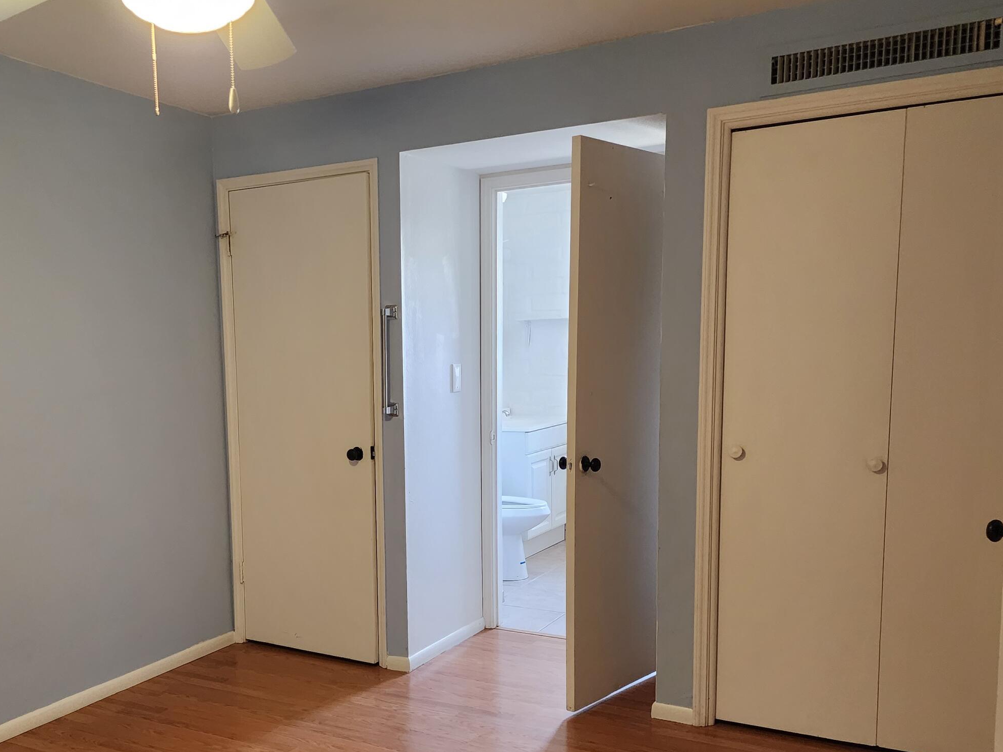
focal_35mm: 35
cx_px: 326
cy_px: 497
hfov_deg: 51.5
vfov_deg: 40.2
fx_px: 1014
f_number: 1.8
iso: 1000
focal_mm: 6.4
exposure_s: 1/120
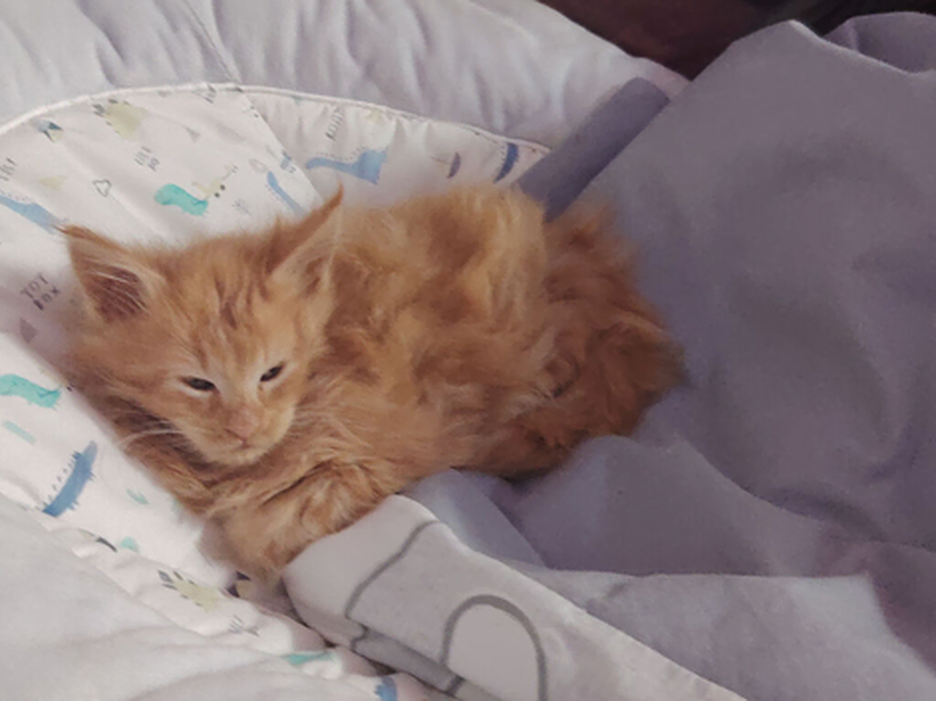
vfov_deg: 35.1
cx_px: 468
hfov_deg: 45.8
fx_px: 1108
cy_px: 350
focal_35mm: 41
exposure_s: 1/20
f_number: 1.75
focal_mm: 5.25
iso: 8064
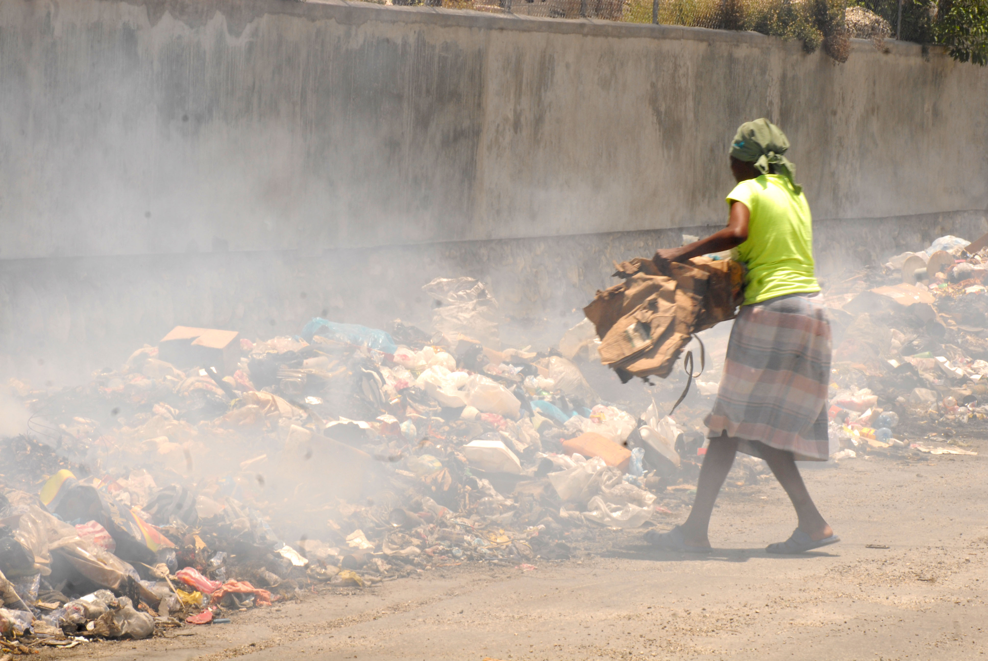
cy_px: 330
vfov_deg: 7.1
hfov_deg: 10.5
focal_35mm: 195
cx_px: 494
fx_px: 5358
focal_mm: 130
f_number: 20
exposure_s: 1/100
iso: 250
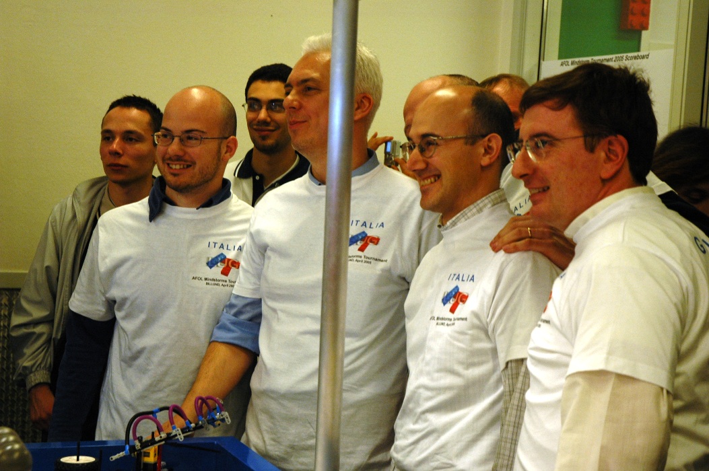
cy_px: 236
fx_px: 1417
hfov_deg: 28.1
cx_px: 354
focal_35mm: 72
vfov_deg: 18.9
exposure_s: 1/60
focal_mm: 48
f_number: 4.5
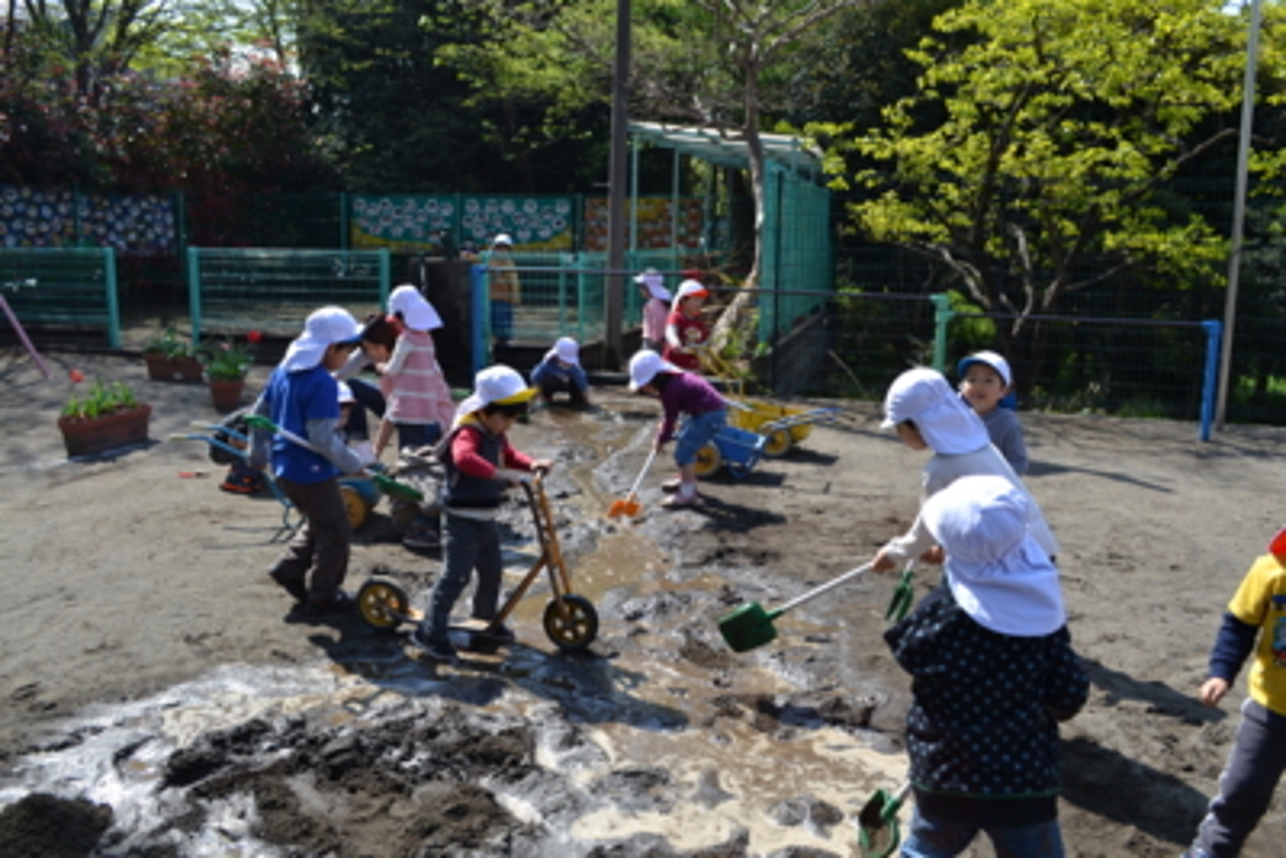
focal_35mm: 30
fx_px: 1072
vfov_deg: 43.6
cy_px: 429
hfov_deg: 61.9
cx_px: 643
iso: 100
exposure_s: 1/160
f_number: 6.3
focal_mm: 20
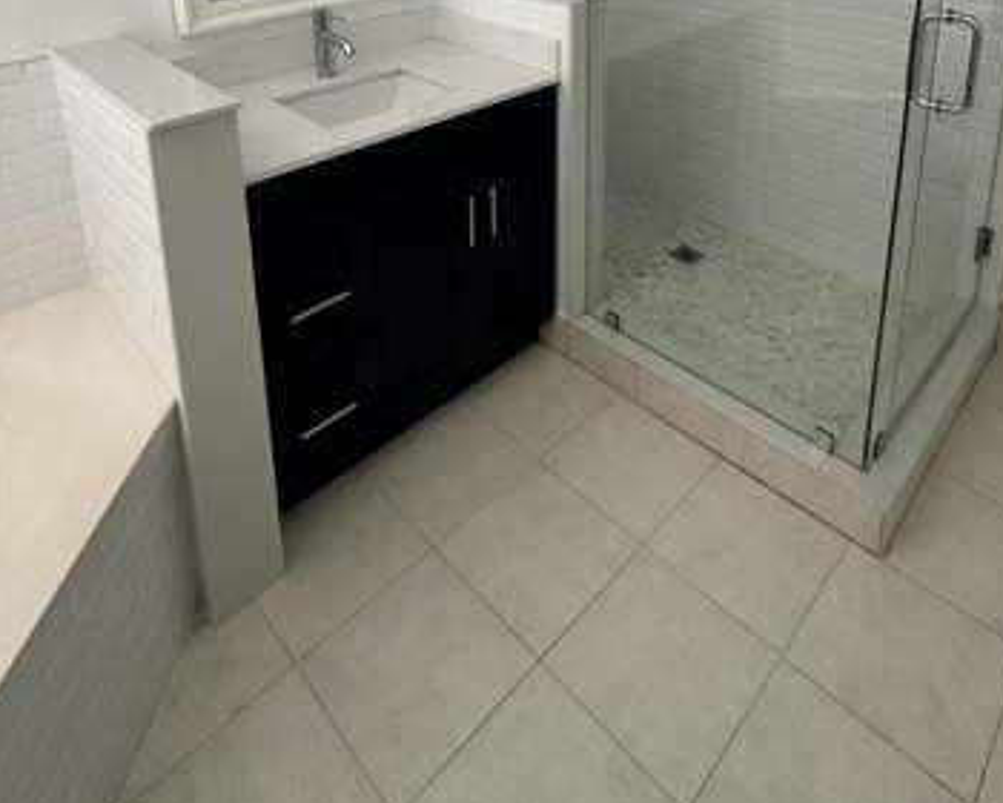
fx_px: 742
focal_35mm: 25
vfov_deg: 47.9
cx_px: 539
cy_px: 17
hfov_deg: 68.0
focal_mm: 2.22
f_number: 2.2
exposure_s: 1/99
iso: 250
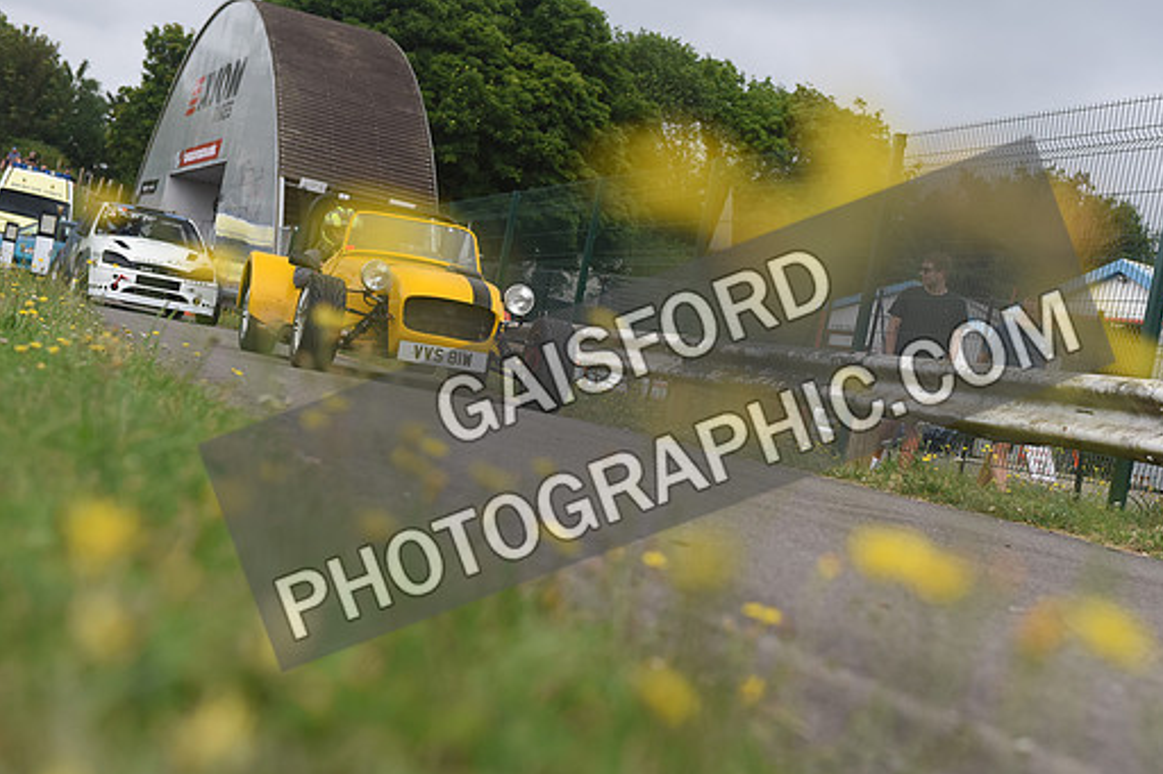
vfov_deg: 20.0
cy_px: 405
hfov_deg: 29.6
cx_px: 654
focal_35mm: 68
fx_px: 2196
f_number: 5.6
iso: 800
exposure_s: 1/1000
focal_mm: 60
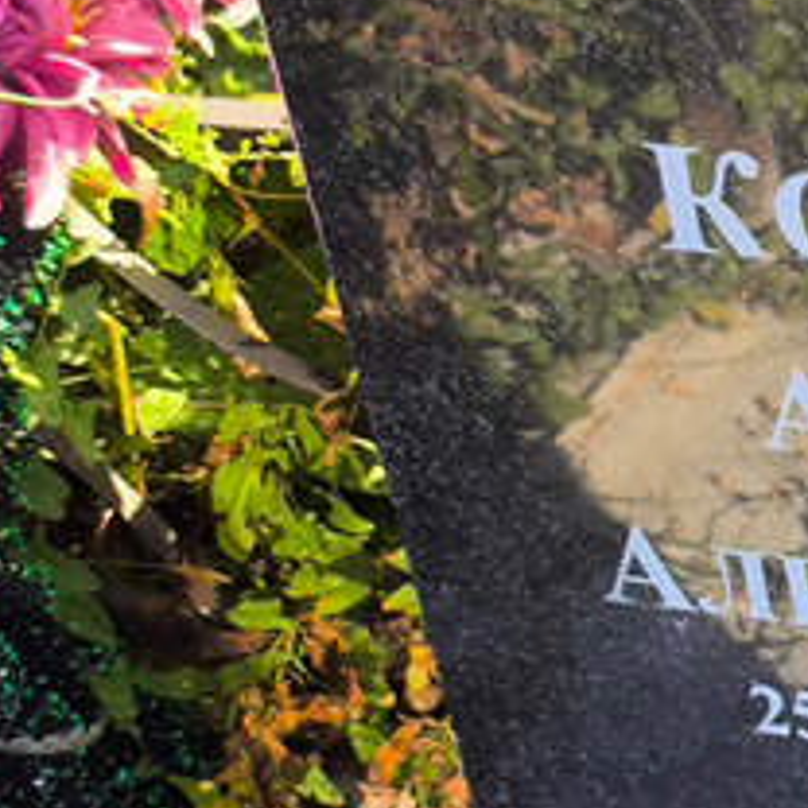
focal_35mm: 170
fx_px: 4489
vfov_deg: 10.2
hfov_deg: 9.8
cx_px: 1455
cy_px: 699
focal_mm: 4.71
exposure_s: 1/225
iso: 50
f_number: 1.7
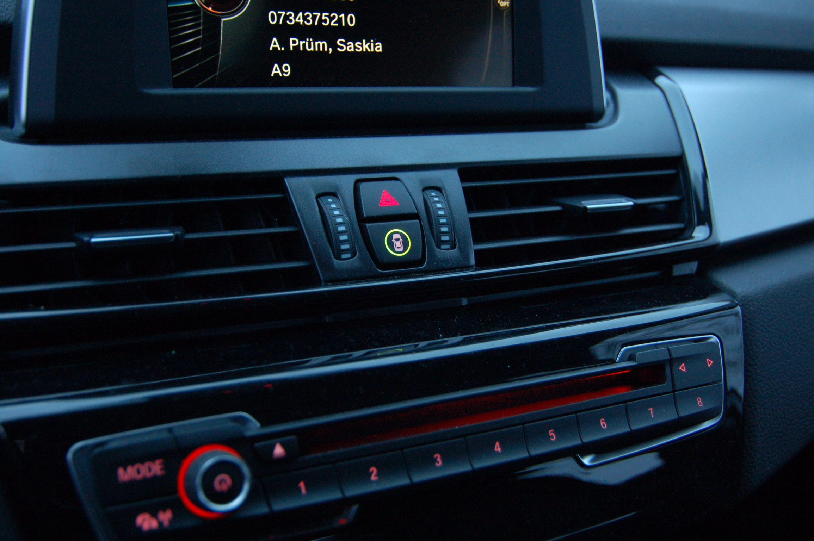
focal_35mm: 36
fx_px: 813
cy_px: 270
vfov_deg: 36.8
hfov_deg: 53.2
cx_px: 407
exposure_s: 1/20
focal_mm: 24
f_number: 4
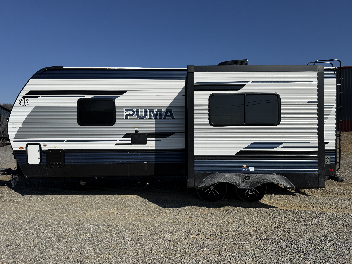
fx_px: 244
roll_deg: -0.8
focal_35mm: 24
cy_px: 132
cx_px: 176
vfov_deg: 56.8
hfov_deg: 71.6
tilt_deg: +1.1
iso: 80
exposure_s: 1/10309
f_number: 1.78
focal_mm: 6.76
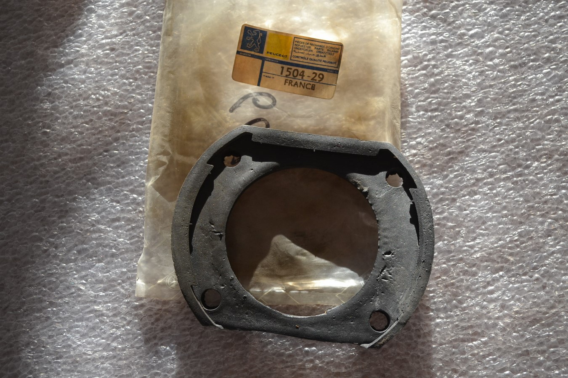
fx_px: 852
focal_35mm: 54
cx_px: 284
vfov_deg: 25.1
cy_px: 189
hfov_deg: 36.9
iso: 320
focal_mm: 36
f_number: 5.6
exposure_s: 1/125
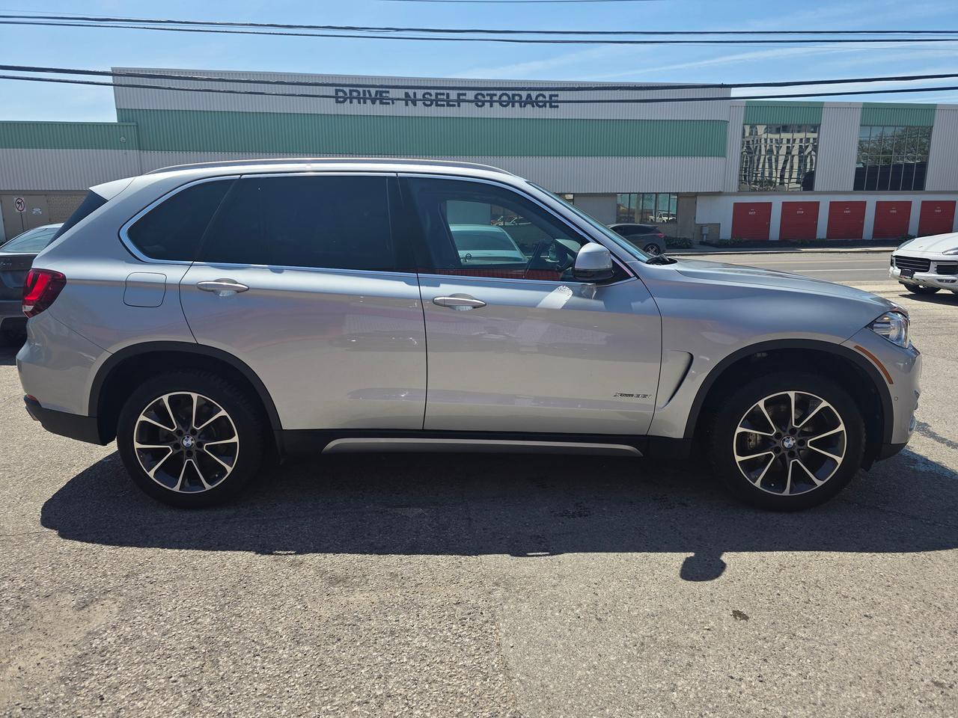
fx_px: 637
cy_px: 359
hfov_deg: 73.9
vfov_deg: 58.9
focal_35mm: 23
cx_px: 479
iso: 80
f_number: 1.7
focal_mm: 6.3
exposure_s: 1/4889
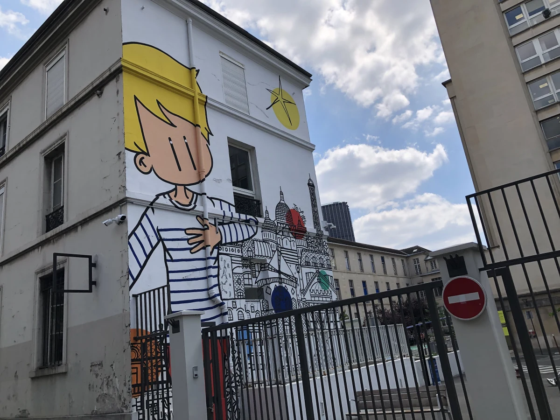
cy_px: 210
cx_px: 280
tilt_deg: +20.4
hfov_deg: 63.4
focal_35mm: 28
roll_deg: +8.5
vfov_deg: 49.7
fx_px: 453
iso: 20
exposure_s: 1/3003
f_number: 1.8
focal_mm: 4
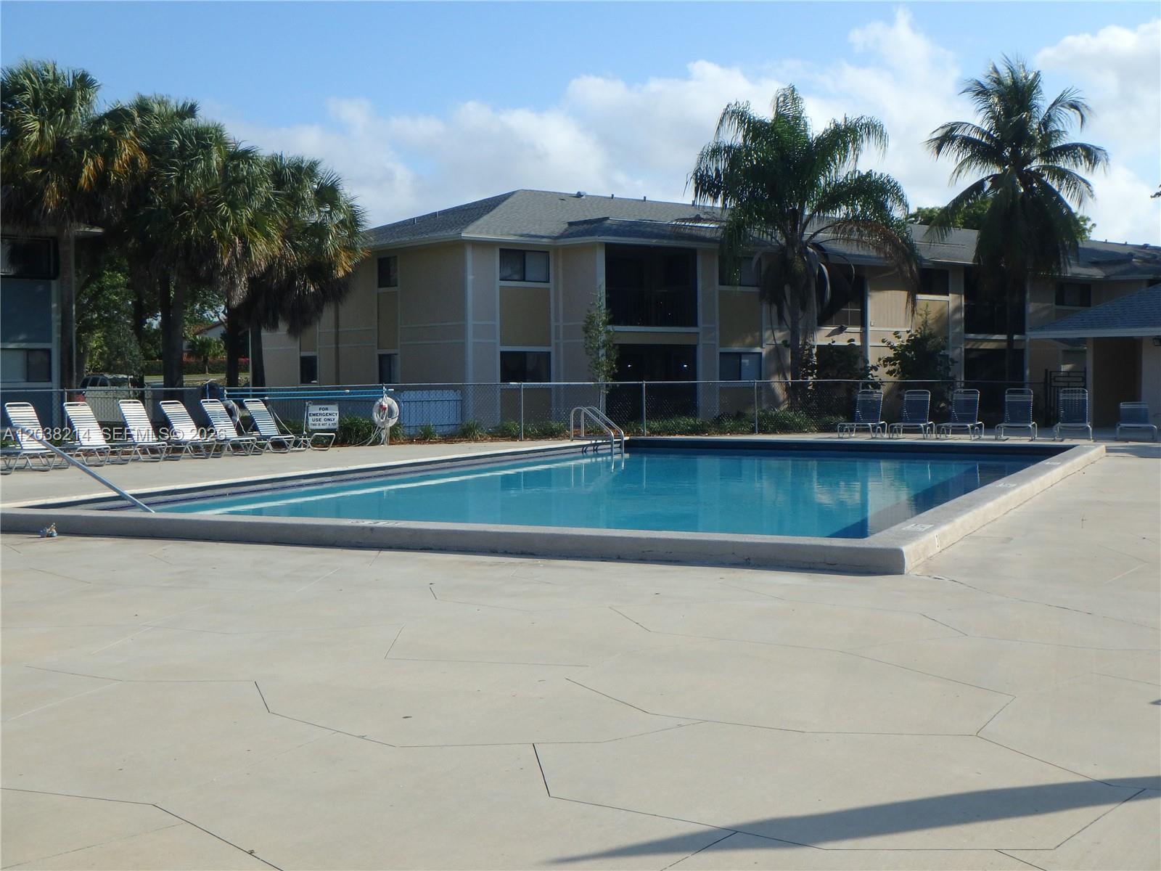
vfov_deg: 34.3
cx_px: 580
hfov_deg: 44.8
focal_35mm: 42
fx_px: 1409
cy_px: 436
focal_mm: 7.5
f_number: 5.2
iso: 125
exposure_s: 1/800
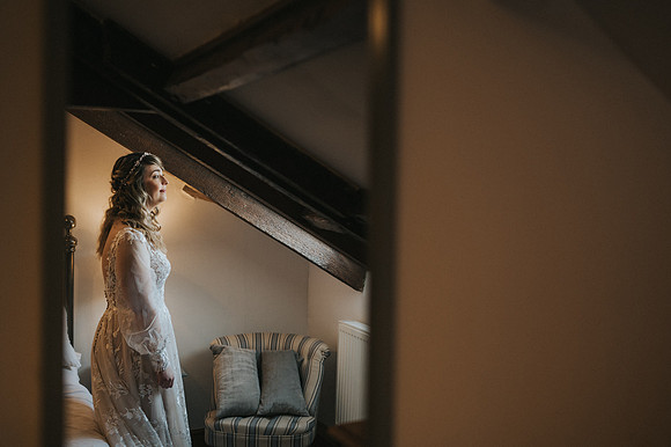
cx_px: 373
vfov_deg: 32.8
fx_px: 757
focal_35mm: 41
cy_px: 196
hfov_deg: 47.7
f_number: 1.8
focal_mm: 35
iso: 640
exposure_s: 1/160
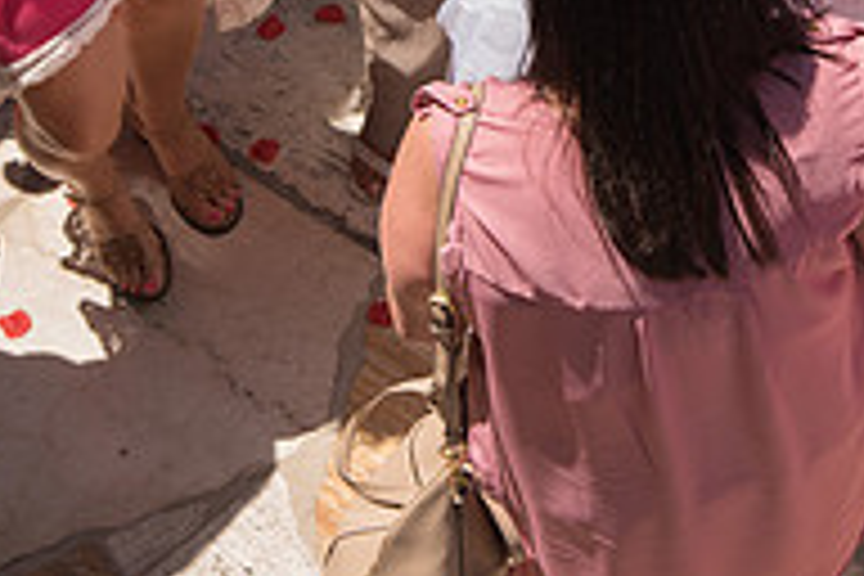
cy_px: -286
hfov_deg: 13.0
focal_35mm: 157
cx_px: 770
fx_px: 3768
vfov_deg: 8.5
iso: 100
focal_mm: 52
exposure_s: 1/250
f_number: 8
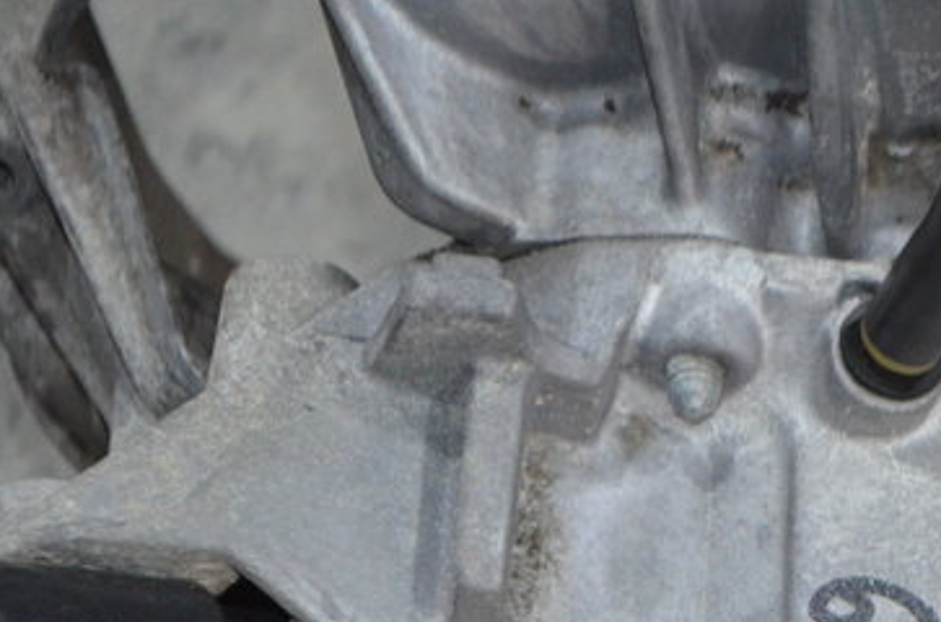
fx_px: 5292
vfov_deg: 6.7
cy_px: 868
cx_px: 1058
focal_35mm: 203
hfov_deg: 10.0
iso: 1600
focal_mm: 48
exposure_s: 1/60
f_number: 5.3
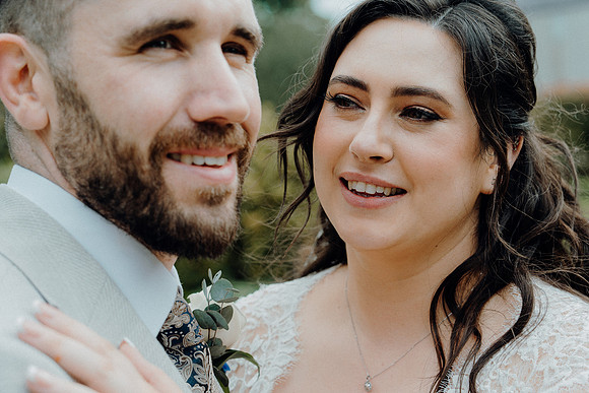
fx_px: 1227
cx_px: 294
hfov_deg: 27.0
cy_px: 196
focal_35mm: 75
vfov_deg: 18.2
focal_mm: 50
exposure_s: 1/250
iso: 125
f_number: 3.5
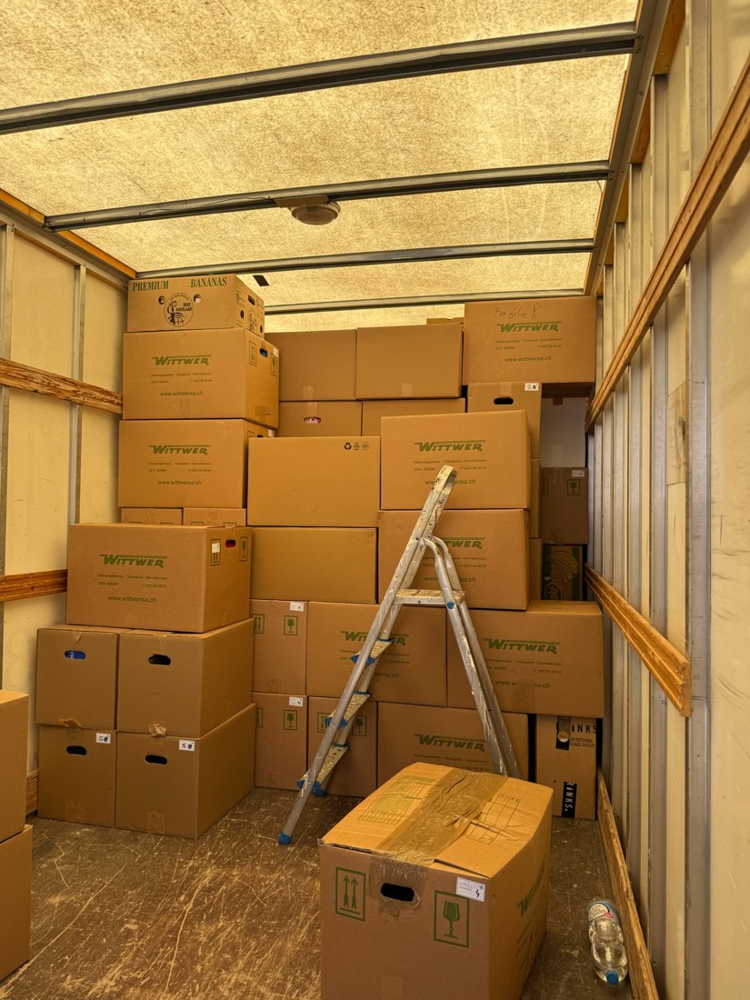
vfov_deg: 71.6
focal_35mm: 24
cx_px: 375
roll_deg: +1.2
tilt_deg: -0.7
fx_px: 693
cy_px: 500
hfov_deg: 56.8
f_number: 1.78
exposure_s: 1/1112
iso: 80
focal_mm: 6.76
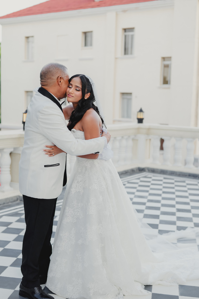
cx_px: 100
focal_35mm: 50
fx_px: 414
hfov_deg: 27.0
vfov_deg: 39.6
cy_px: 150
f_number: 2.8
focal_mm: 50
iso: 500
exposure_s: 1/400
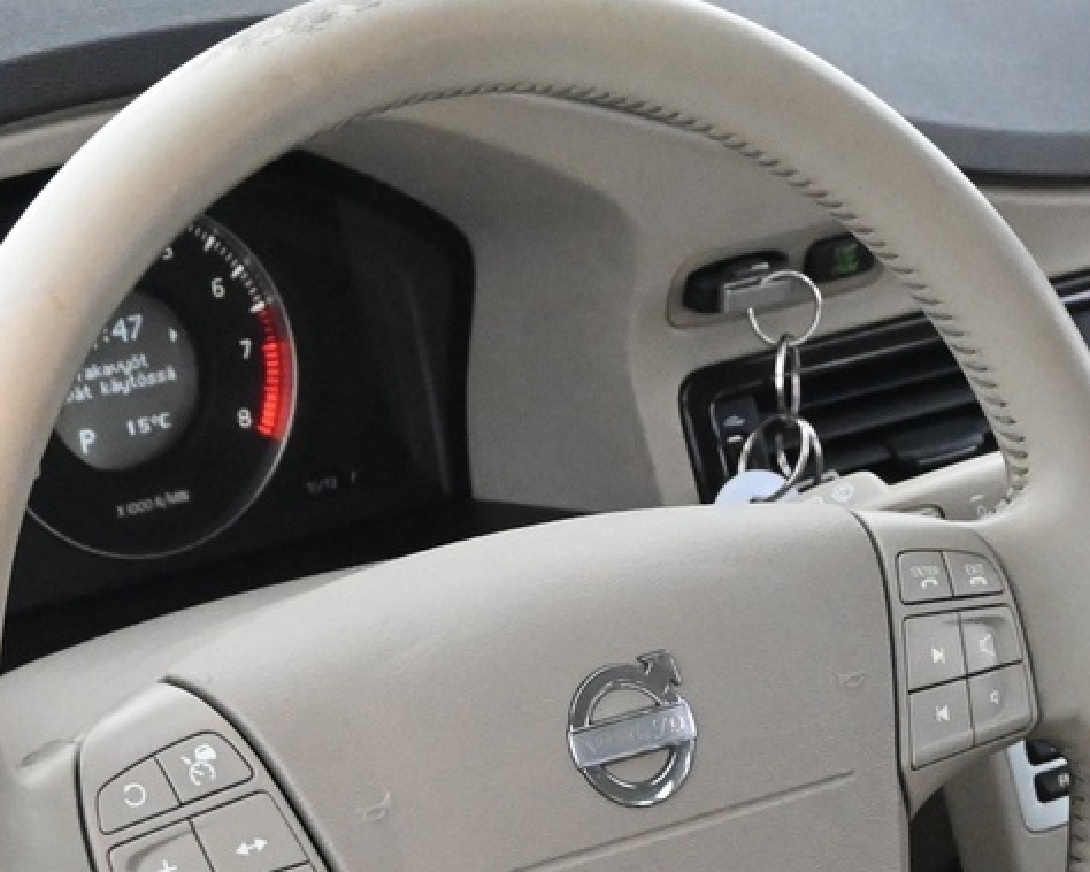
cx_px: 743
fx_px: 4032
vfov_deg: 12.2
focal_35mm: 125
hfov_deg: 15.4
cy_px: 826
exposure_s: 1/60
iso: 6400
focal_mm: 26
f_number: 4.5
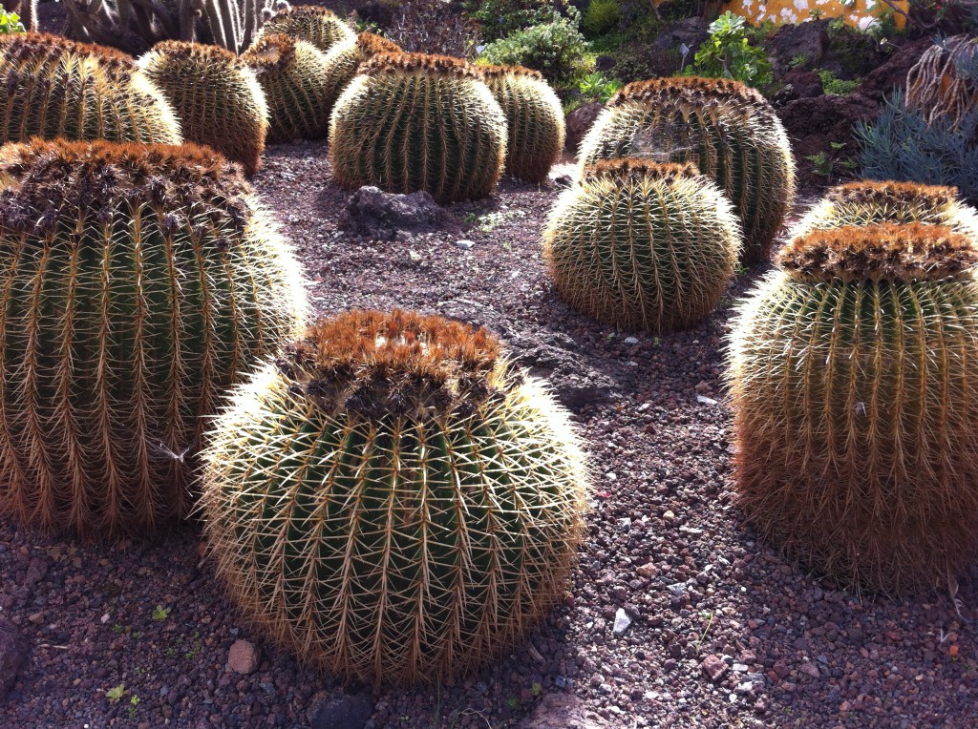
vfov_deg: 40.6
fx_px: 987
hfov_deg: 52.7
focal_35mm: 35
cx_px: 489
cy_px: 364
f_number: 2.8
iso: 80
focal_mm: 3.85
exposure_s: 1/347
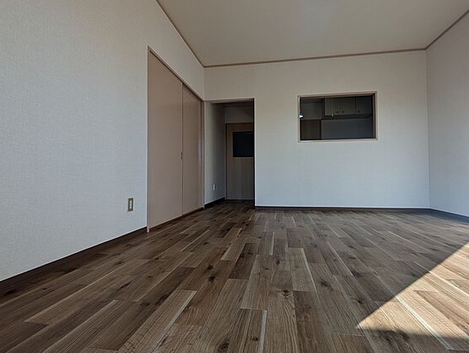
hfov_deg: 94.3
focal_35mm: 16
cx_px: 250
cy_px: 171
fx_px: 217
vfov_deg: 78.1
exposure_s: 1/472
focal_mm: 1.83
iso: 47
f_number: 2.2
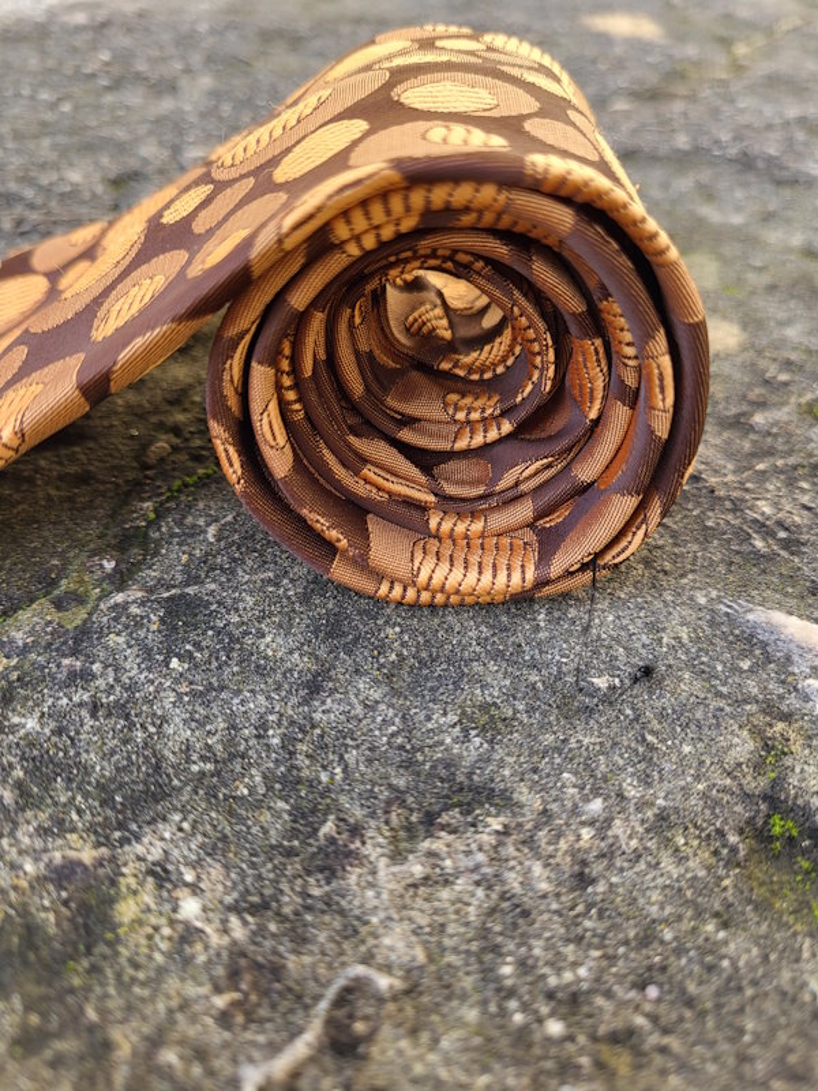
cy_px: 546
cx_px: 409
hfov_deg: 53.1
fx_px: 819
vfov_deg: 67.3
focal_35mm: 26
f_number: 1.8
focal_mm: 5.4
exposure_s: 1/183
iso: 40
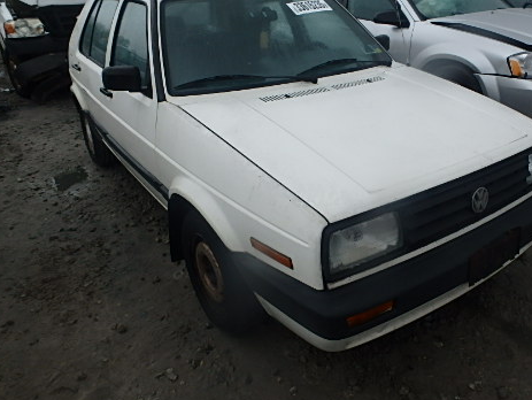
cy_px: 175
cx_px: 336
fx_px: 446
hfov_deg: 60.7
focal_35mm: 29
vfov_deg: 48.2
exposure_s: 1/640
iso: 125
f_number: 3.5
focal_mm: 3.7
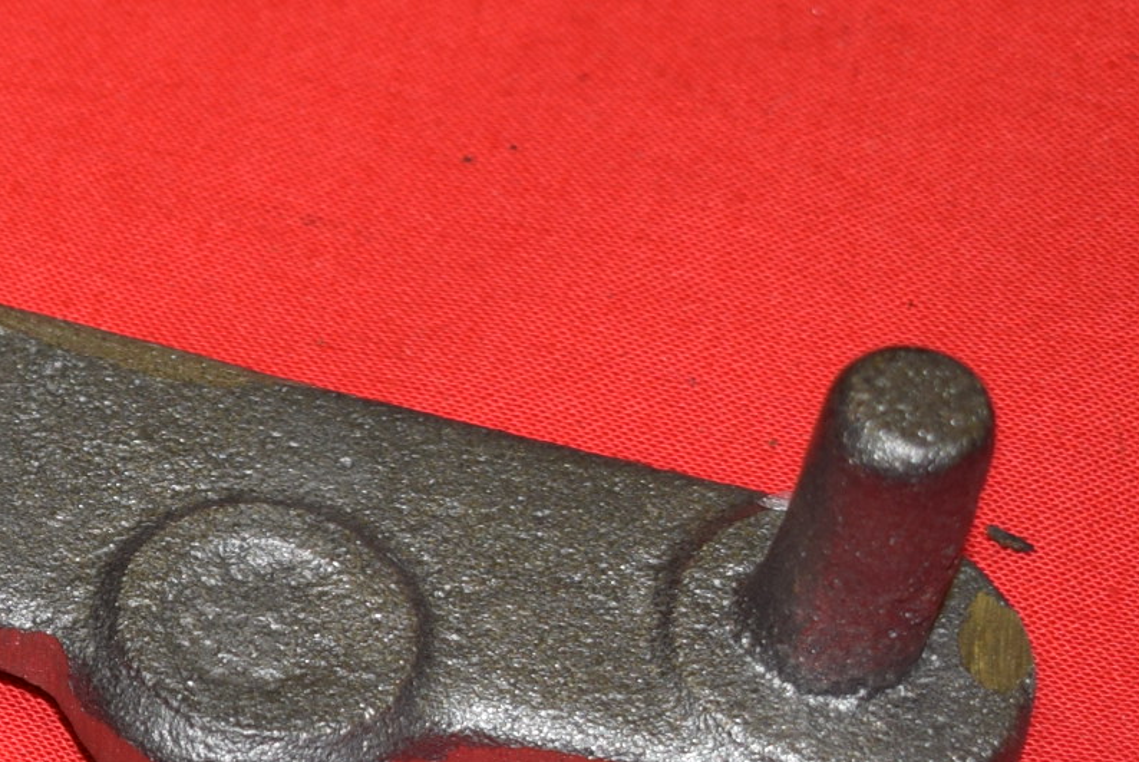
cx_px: -597
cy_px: 494
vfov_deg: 8.4
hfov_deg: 11.9
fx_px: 5190
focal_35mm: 164
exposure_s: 1/40
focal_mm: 29
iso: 160
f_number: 5.6
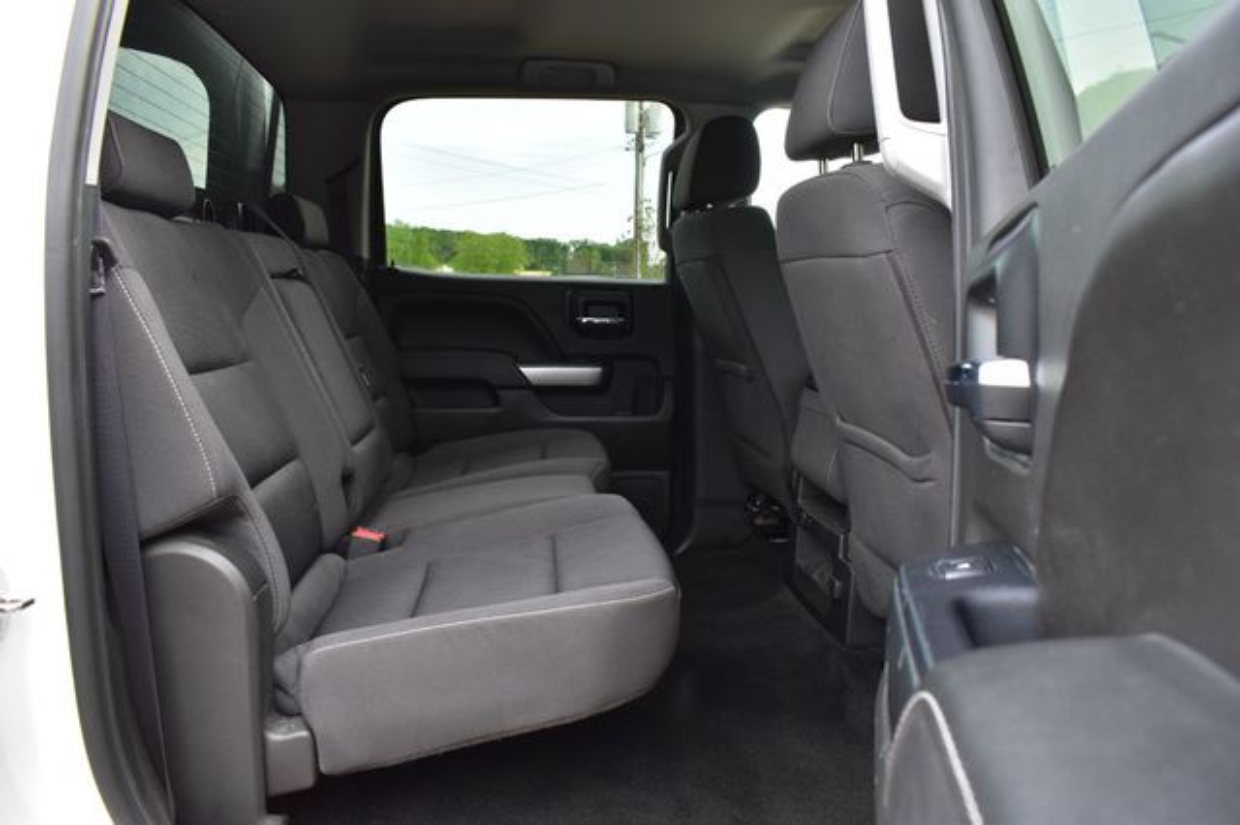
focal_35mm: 27
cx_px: 620
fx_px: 929
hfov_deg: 67.4
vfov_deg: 47.9
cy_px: 412
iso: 400
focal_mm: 18
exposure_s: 1/50
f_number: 8
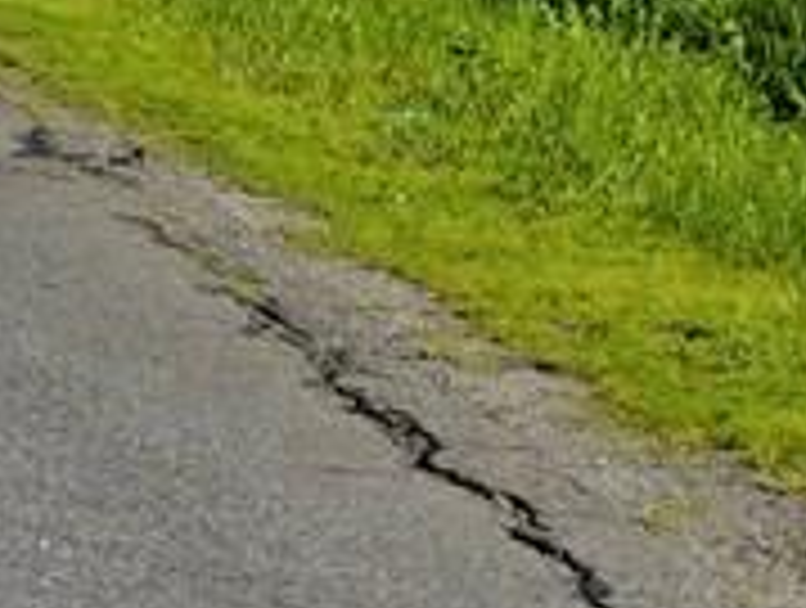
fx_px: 7326
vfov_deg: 4.7
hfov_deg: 6.0
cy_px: -401
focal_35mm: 314
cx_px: -1301
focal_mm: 9.8
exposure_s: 1/500
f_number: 3.7
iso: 100
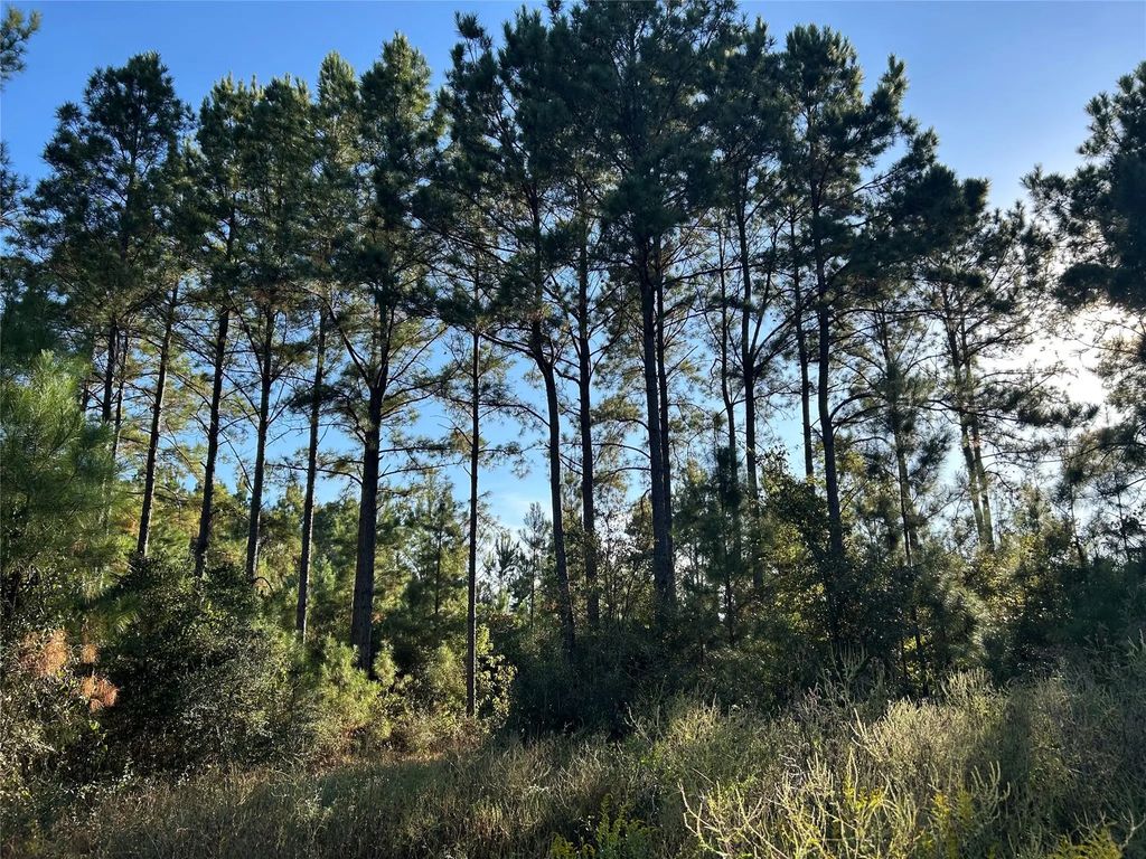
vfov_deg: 53.1
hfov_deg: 67.3
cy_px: 430
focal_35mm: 26
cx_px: 573
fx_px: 861
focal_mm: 5.7
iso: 50
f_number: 1.5
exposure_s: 1/1449
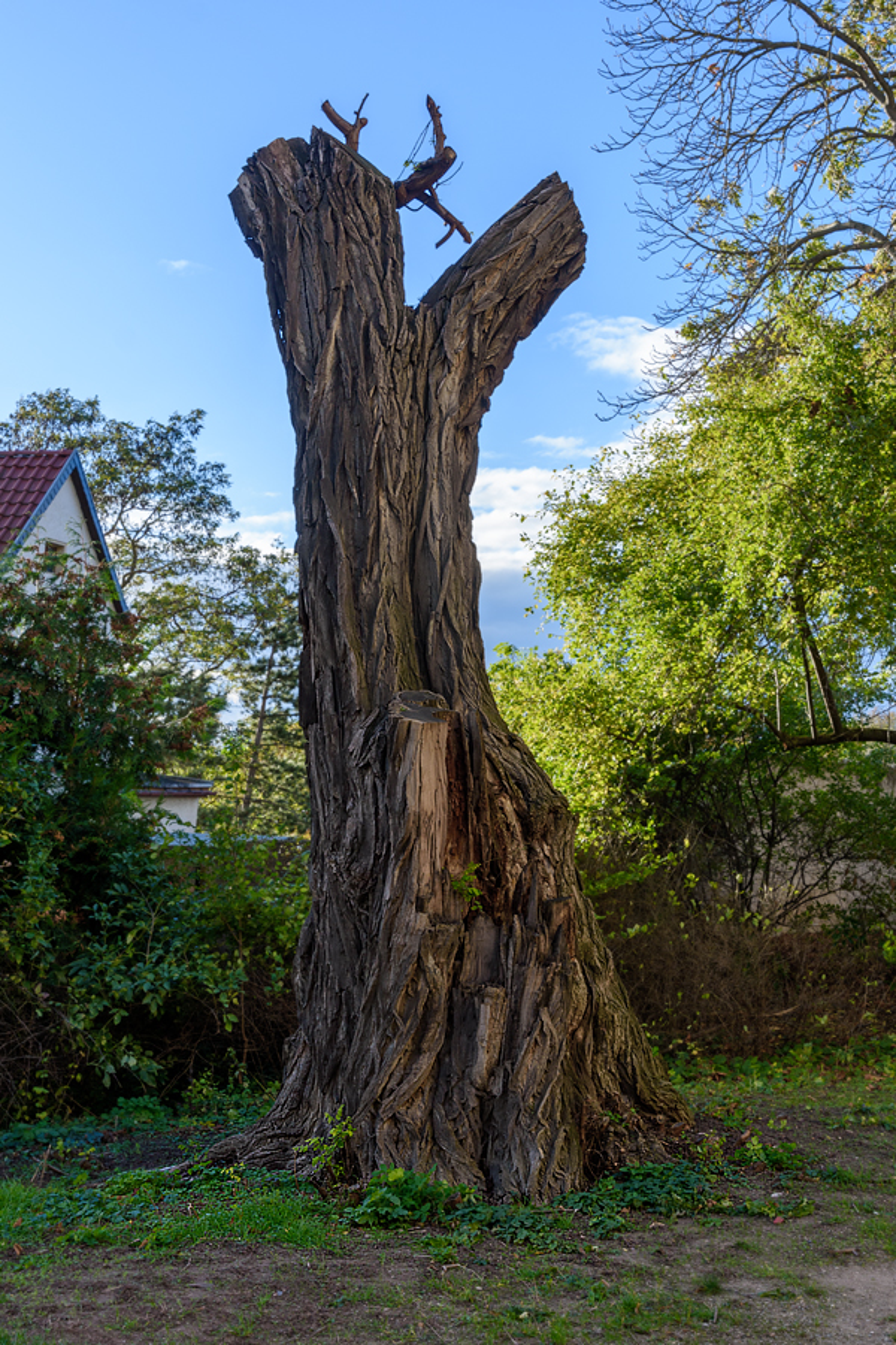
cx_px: 448
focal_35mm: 45
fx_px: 1680
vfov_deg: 43.6
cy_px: 672
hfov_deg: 29.9
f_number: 7.1
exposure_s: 1/250
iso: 200
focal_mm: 30
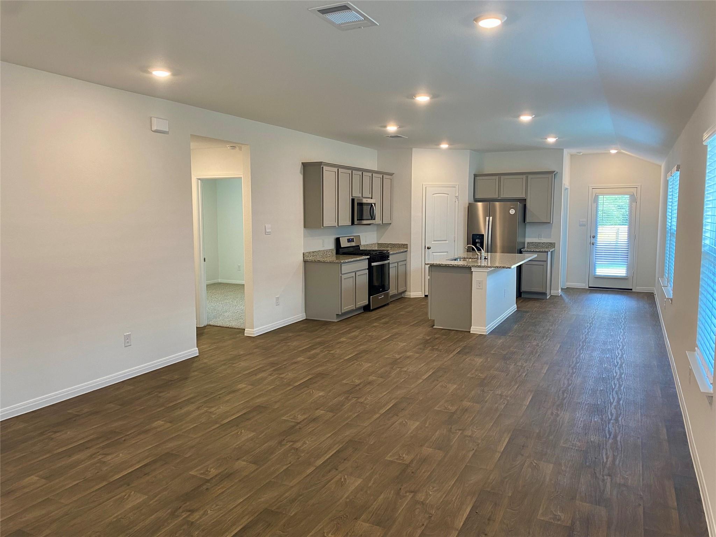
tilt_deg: -6.4
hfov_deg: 67.3
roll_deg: +0.0
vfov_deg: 53.1
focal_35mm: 26
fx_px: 538
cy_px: 268
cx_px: 358
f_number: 1.8
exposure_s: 1/60
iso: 100
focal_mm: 4.25
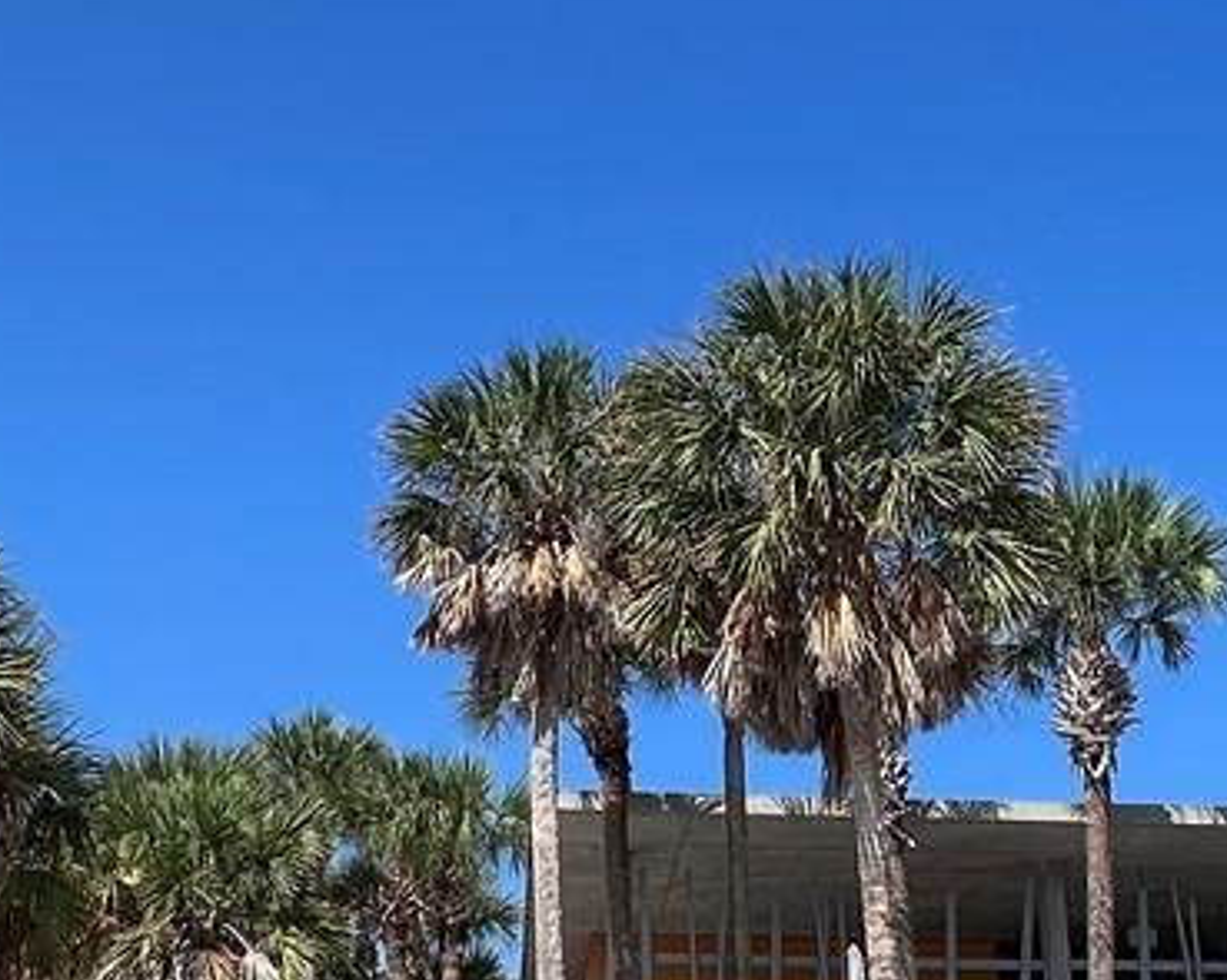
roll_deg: -0.5
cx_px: 642
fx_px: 1997
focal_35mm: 55
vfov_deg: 27.6
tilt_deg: +23.4
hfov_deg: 34.2
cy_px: 425
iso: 32
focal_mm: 1.57
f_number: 1.8
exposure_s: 1/1340
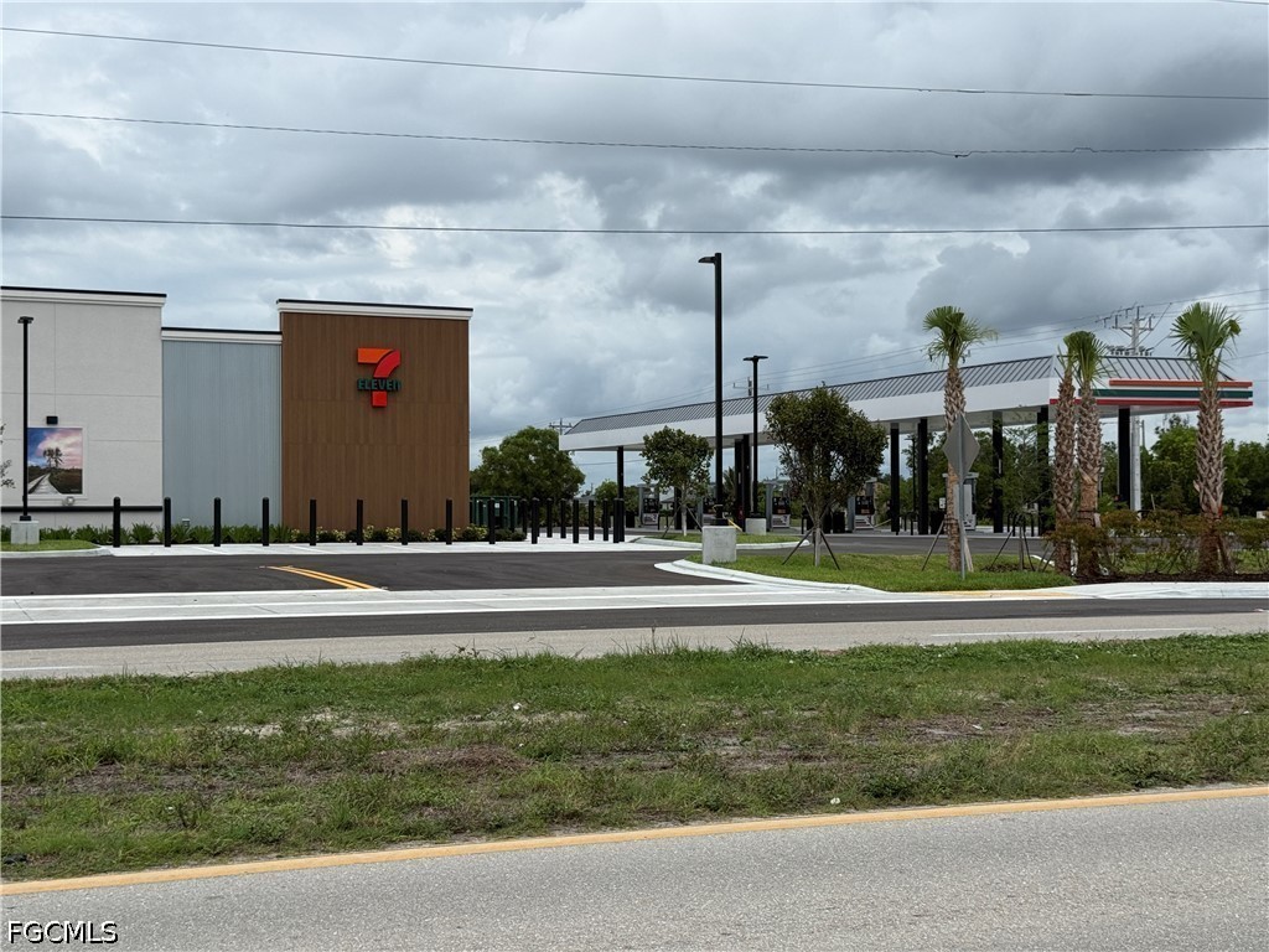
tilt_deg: +1.3
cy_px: 476
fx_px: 1760
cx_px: 634
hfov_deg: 39.7
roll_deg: -0.3
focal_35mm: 48
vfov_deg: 30.3
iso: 64
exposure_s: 1/4587
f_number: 1.78
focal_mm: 6.76
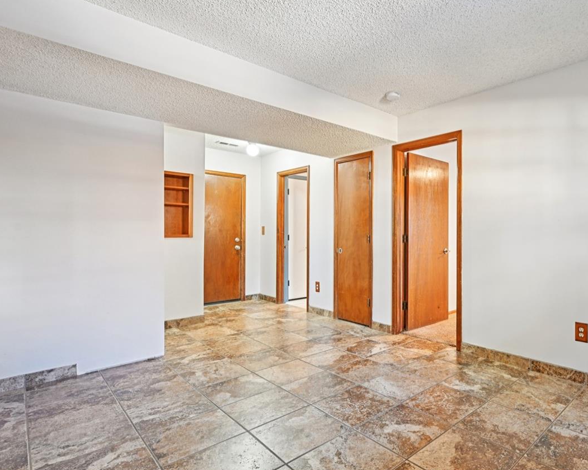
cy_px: 230
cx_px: 401
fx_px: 348
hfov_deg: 77.3
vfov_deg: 68.1
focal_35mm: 20
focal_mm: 14
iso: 400
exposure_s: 1/4
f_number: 8
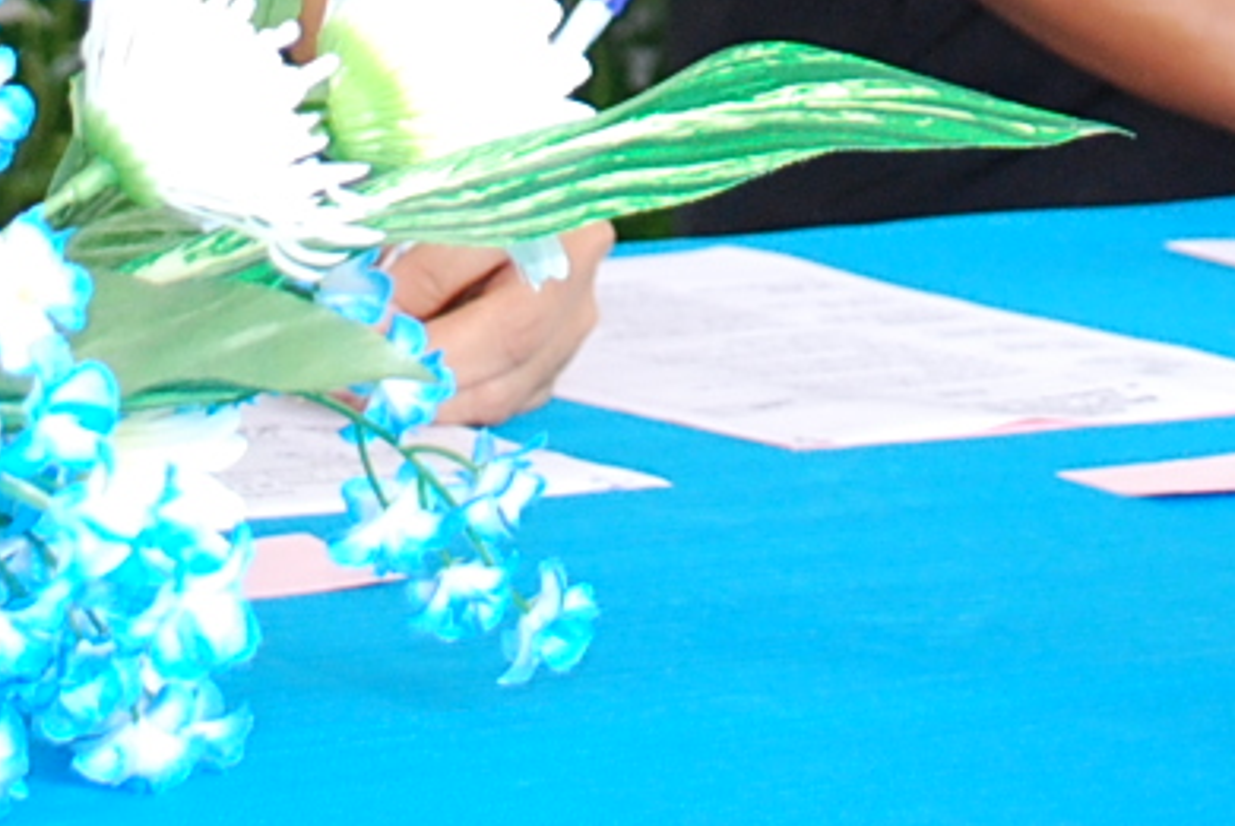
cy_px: -1098
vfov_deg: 7.8
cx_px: 994
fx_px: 5632
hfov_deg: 12.5
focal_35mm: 164
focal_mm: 22
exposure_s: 1/50
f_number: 4
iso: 400
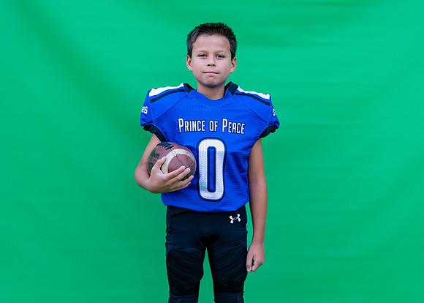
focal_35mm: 56
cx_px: 220
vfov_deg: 25.5
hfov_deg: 35.2
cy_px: 143
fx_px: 669
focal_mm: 50
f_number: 2.8
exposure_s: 1/320
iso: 200
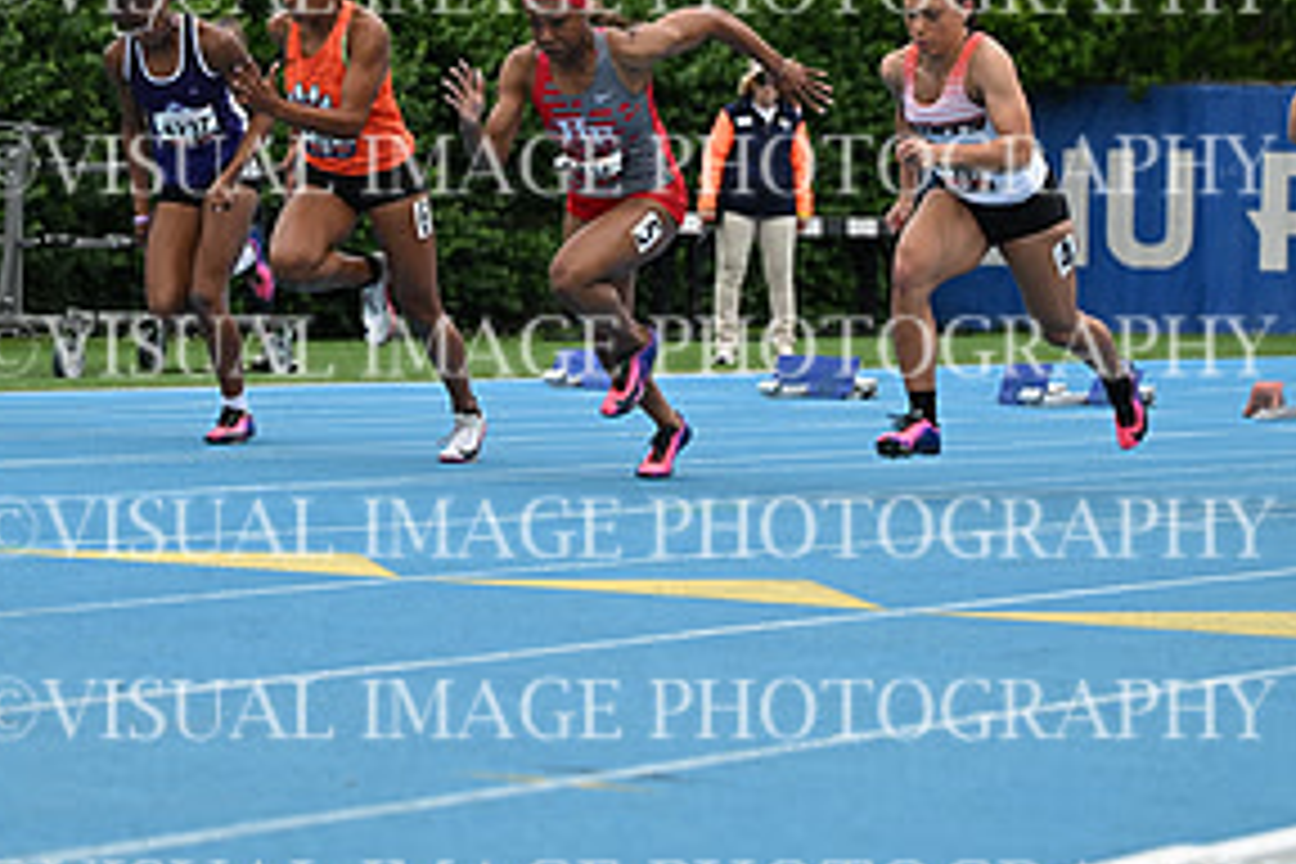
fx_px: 5076
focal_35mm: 141
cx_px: 626
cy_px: 74
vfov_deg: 9.7
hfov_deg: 14.6
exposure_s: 1/2500
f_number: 3.2
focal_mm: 70
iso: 500
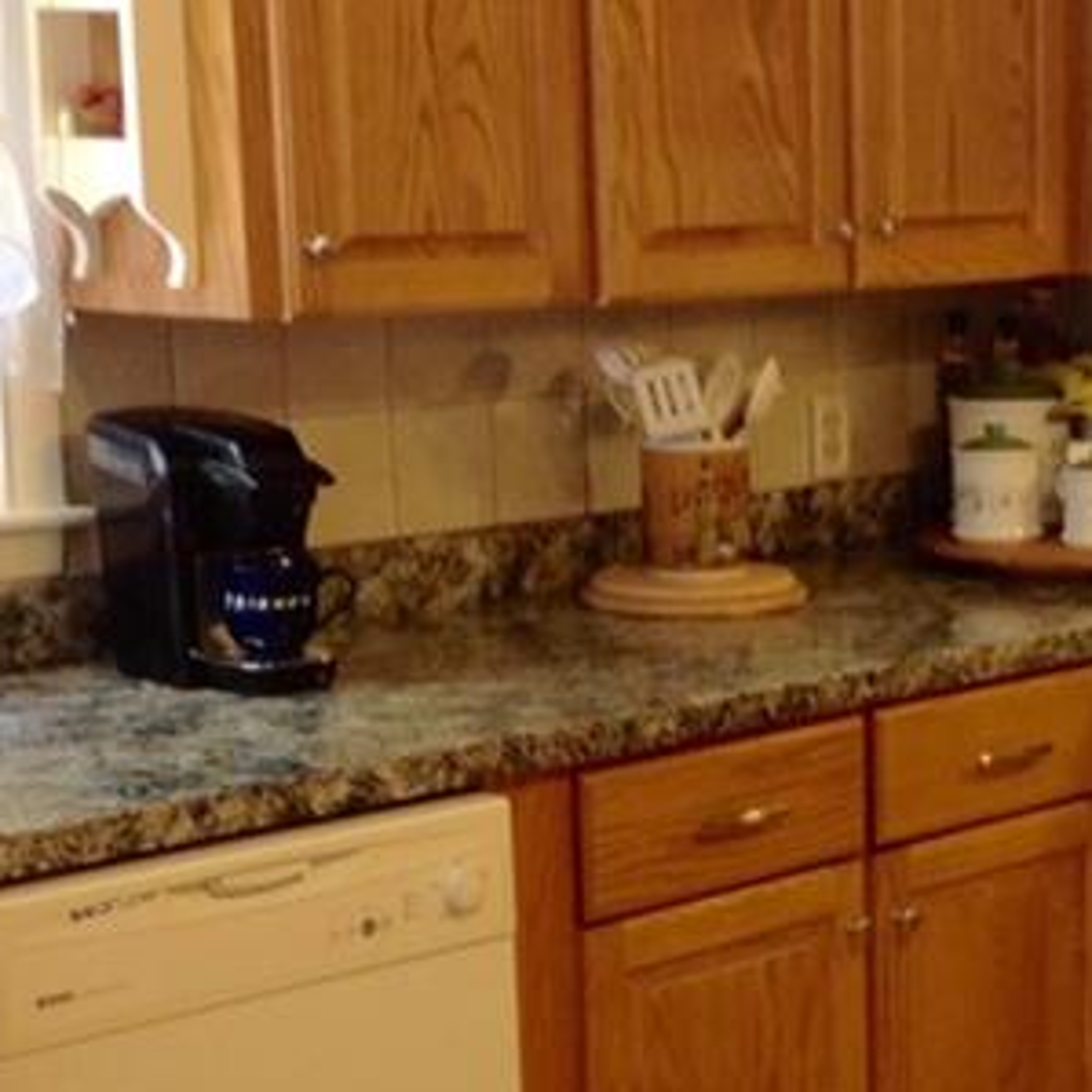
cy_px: 814
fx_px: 3783
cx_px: 1169
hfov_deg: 16.0
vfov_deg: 16.3
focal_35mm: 106
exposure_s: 1/30
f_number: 2.4
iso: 64
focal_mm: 4.28
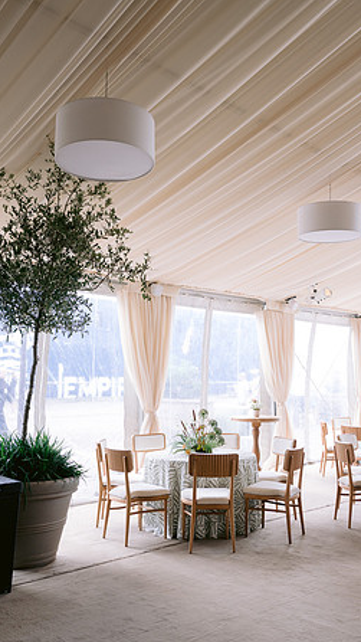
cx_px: 201
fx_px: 629
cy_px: 322
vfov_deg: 54.0
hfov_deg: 32.0
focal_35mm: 37
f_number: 4
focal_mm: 35
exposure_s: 1/200
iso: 400
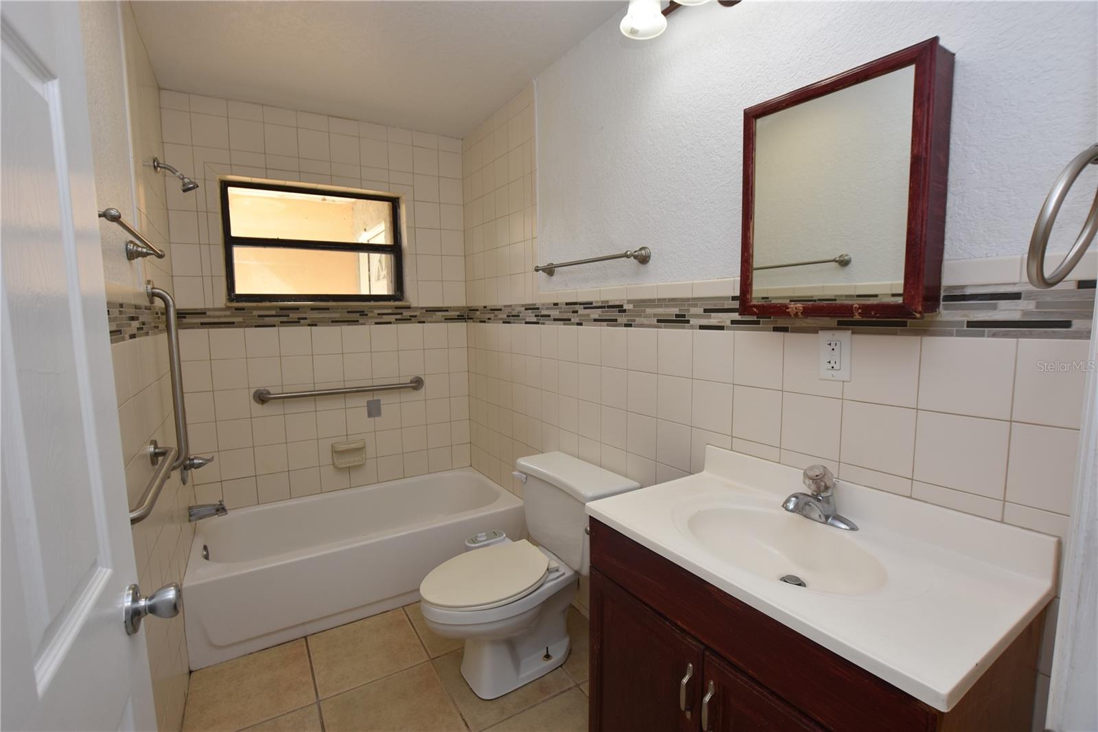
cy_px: 366
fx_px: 457
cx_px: 549
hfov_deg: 100.4
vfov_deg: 77.3
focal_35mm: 15
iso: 200
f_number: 5.6
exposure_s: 1/125
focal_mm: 10
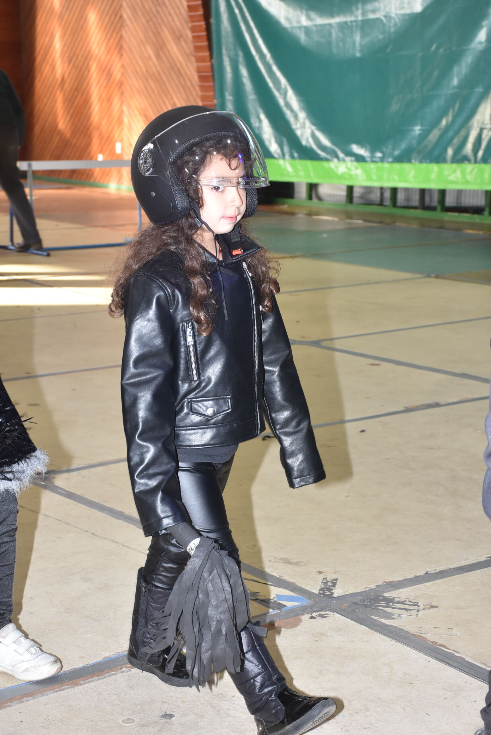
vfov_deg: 28.1
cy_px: 368
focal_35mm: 72
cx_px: 246
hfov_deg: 19.0
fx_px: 1470
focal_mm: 48
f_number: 7.1
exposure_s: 1/125
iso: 800
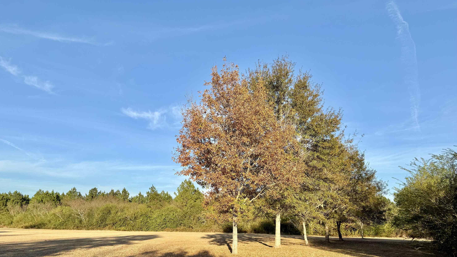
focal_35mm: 27
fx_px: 327
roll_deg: -0.4
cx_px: 222
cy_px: 170
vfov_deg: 42.4
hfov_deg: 69.8
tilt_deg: +10.2
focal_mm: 6.76
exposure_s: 1/3021
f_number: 1.78
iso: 80
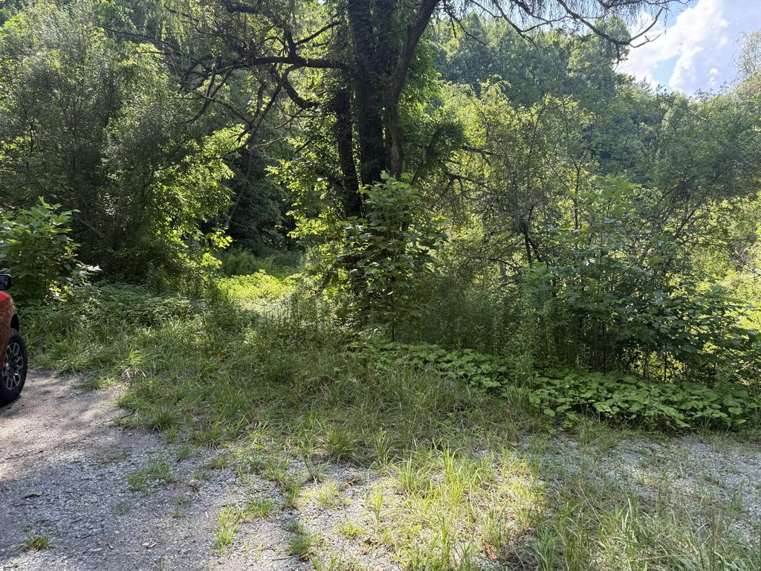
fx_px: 528
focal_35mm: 24
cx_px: 380
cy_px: 286
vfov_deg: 56.8
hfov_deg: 71.6
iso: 80
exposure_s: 1/445
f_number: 1.78
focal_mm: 6.76
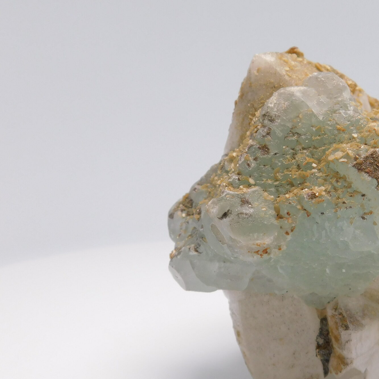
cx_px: 346
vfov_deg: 33.3
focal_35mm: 51
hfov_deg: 31.7
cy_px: 223
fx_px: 632
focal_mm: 5.3
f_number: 3.2
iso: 125
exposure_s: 1/250
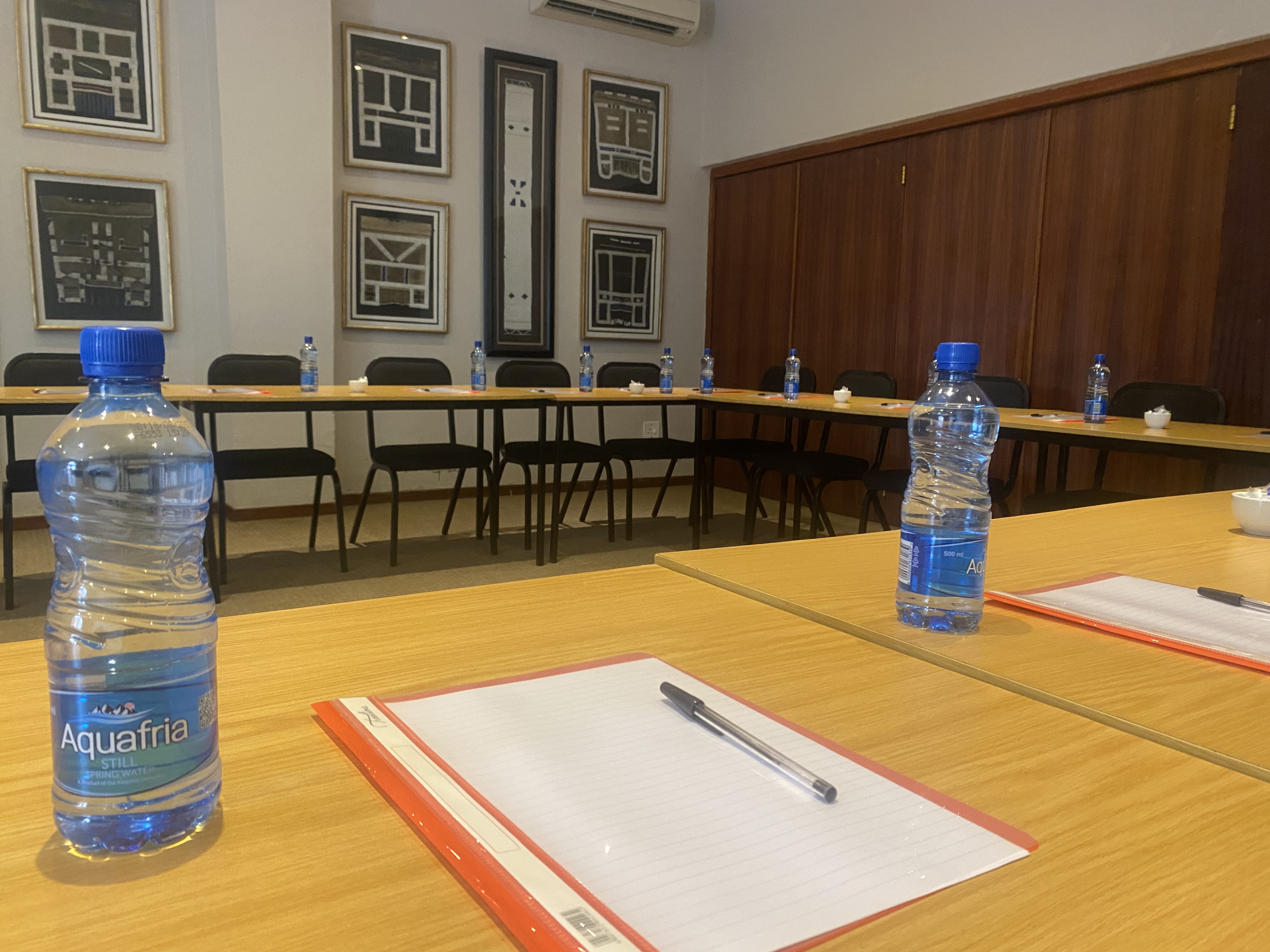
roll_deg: -2.4
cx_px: 635
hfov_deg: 67.3
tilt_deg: -8.4
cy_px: 476
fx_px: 954
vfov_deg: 53.1
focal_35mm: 26
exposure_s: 1/50
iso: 250
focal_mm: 4.25
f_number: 1.8
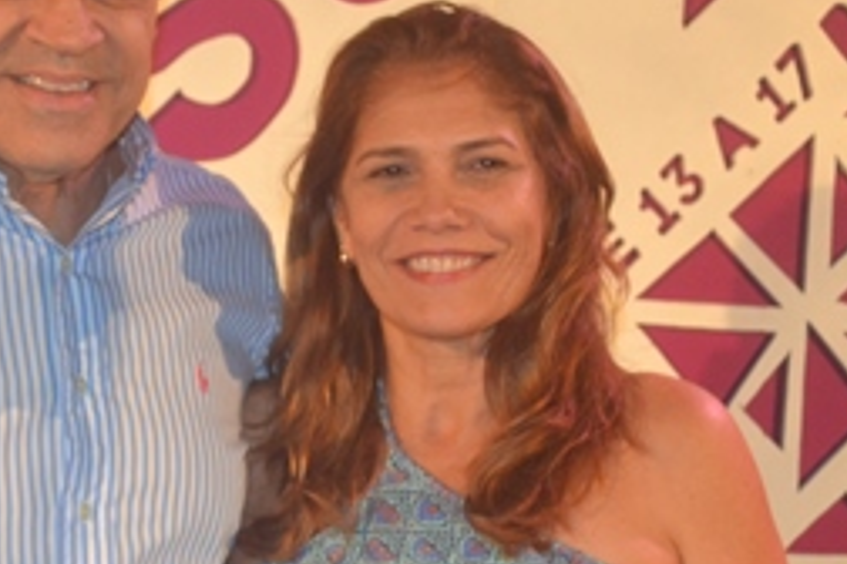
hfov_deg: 20.4
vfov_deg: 13.8
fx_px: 2329
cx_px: 195
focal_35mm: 99
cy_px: 438
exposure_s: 1/60
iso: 1250
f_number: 4.2
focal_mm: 26
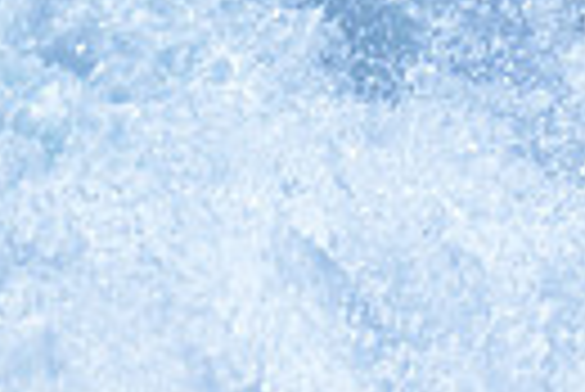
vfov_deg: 0.3
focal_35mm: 4910
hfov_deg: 0.4
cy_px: -8
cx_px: 1289
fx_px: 79876
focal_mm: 800
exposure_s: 1/3200
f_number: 6.3
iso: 900
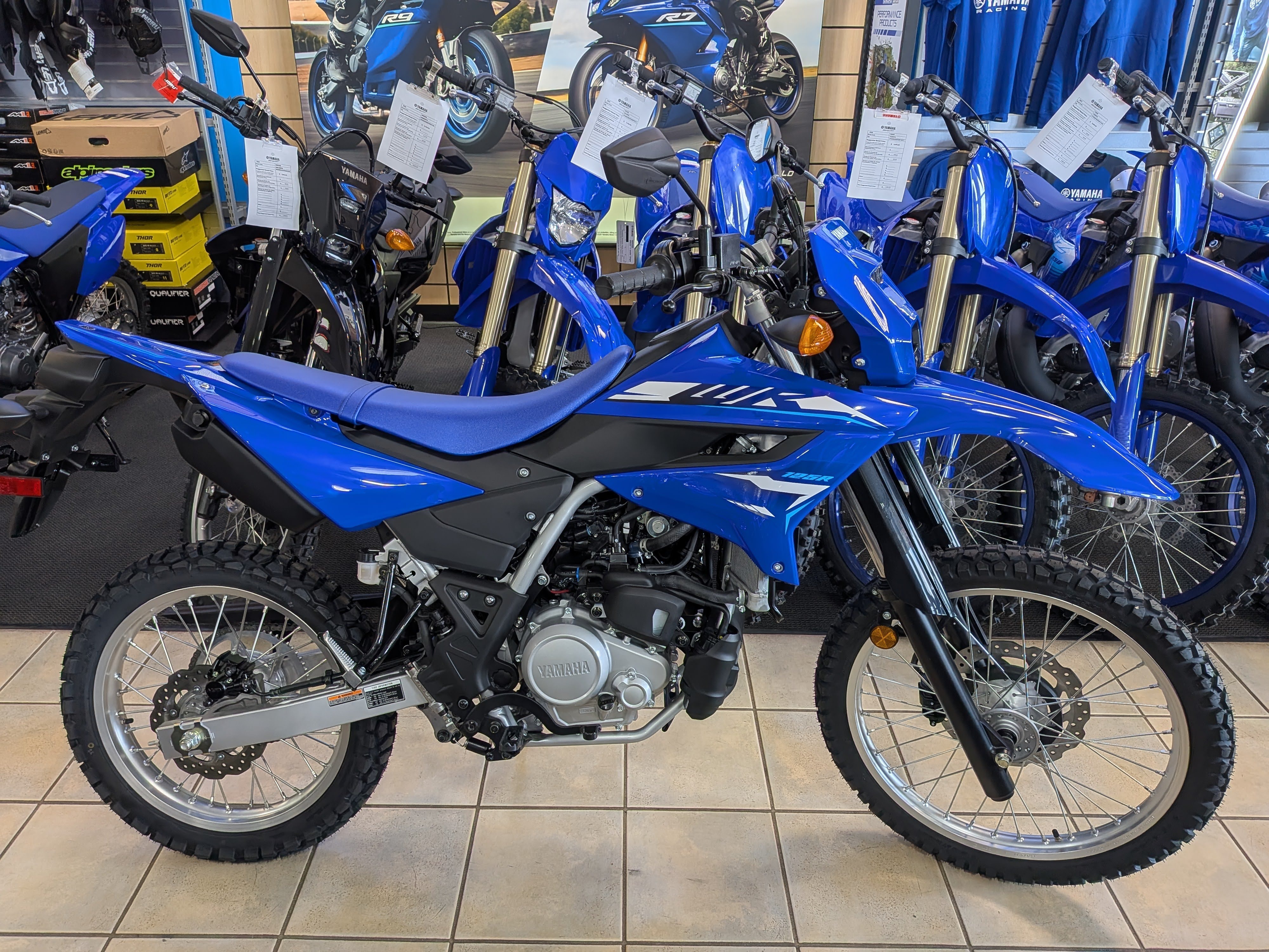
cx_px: 634
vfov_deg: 56.8
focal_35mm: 24
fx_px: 880
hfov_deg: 71.6
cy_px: 476
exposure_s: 1/158
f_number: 1.7
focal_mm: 4.53
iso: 27
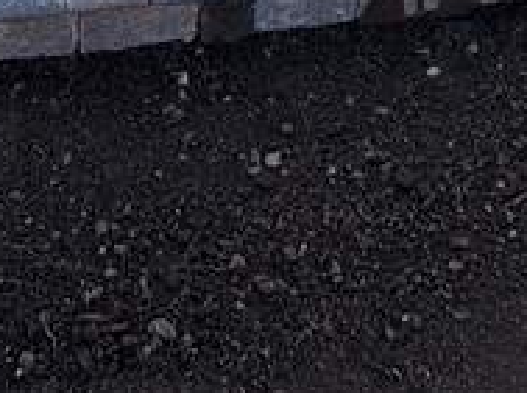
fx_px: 1155
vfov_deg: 14.7
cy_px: -460
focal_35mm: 76
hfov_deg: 25.2
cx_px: 92
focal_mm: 2.22
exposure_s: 1/502
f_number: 2.2
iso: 40
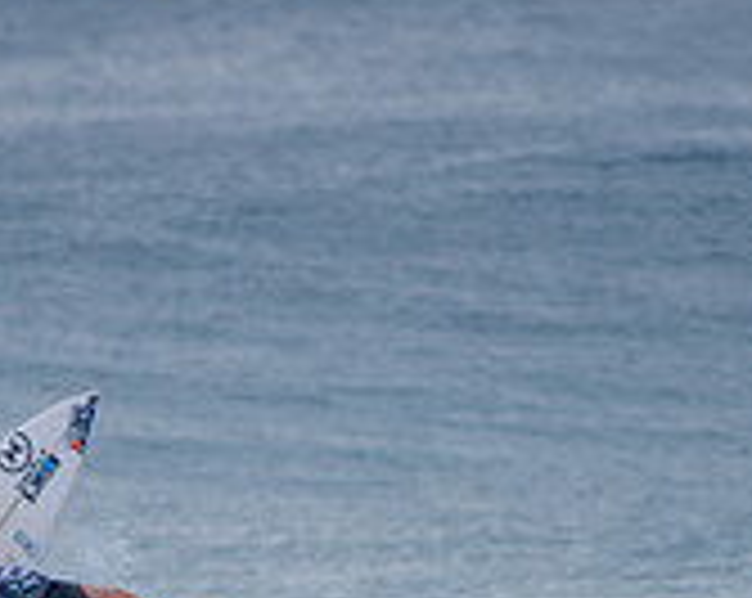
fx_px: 34837
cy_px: 843
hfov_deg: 1.2
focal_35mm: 1568
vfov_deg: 1.0
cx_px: 108
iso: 280
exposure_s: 1/2000
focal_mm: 480
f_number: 5.6
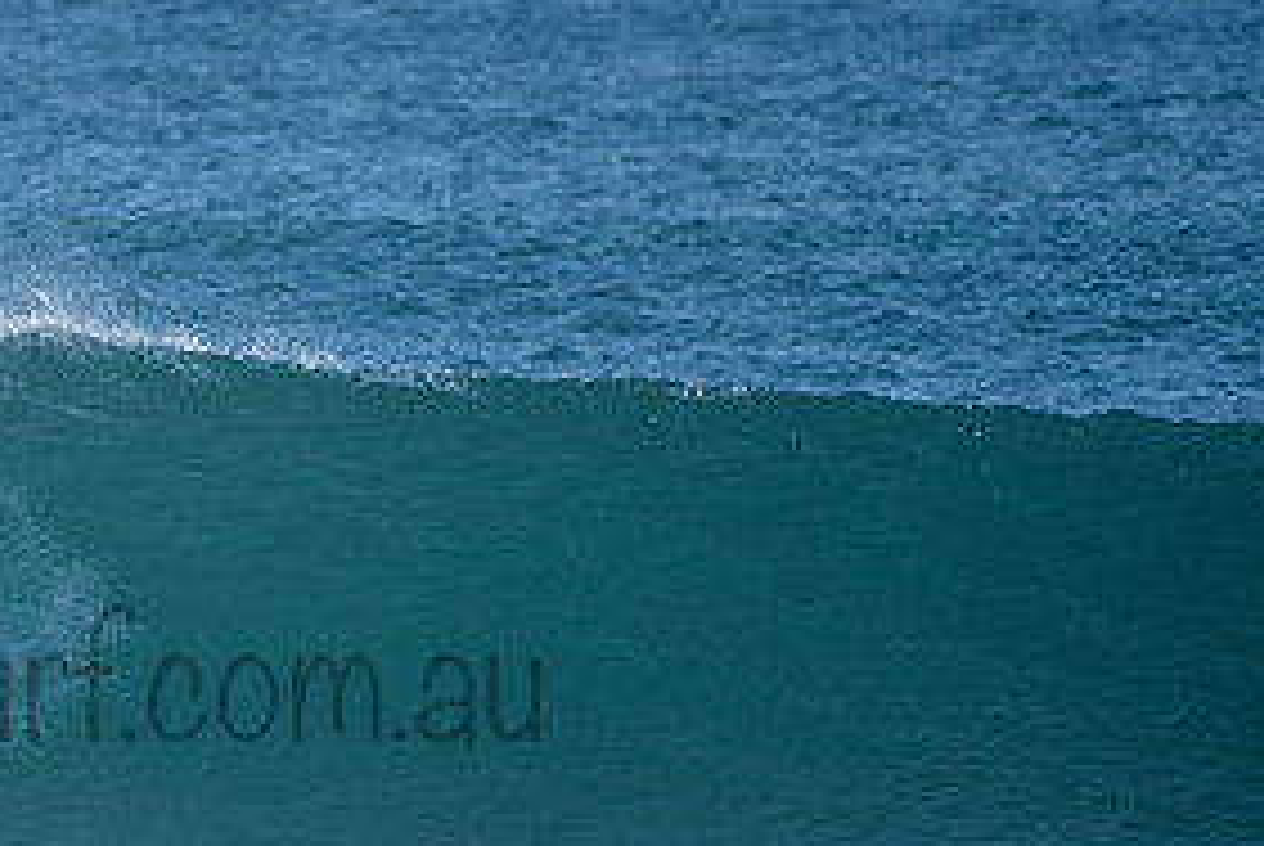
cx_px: 71
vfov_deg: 1.2
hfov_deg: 1.9
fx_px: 39083
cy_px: 595
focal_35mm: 1112
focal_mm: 500
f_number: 5.6
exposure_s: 1/2000
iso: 560
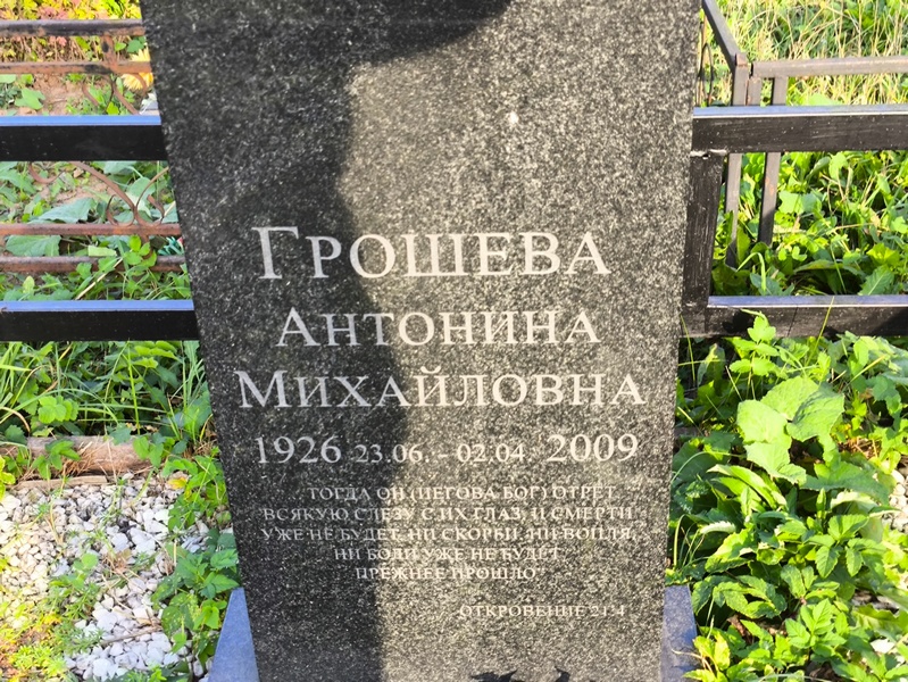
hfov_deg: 38.2
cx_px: 454
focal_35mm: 50
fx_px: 1312
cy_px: 341
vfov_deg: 29.1
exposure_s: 1/108
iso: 50
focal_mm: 4.71
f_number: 1.7
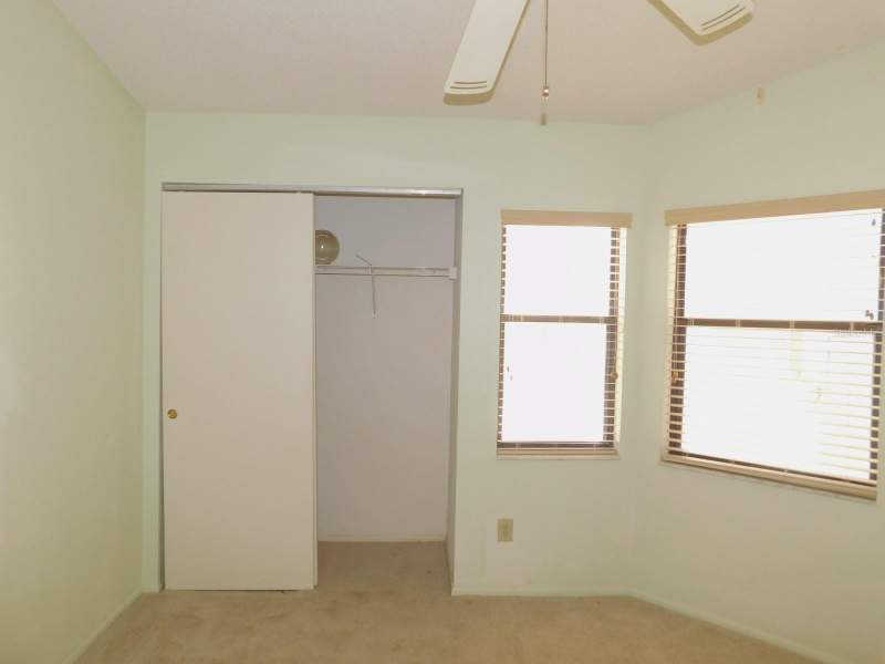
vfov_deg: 56.8
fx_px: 614
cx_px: 442
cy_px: 332
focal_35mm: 24
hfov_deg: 71.6
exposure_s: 1/30
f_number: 3
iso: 200
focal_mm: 4.1
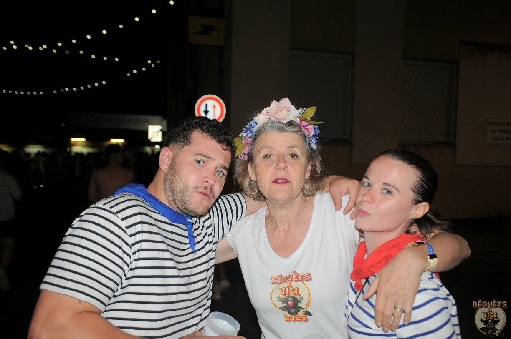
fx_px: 489
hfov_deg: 55.2
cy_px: 170
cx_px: 256
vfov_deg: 38.3
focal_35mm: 34
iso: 200
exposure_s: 1/60
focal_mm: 23
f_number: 3.5
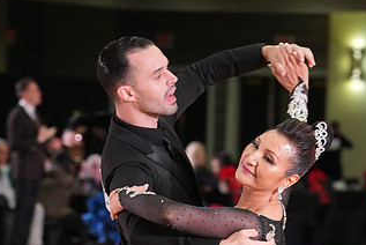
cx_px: 197
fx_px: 2605
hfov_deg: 8.0
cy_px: 300
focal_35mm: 256
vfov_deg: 5.4
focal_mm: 140
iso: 3200
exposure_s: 1/200
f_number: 5
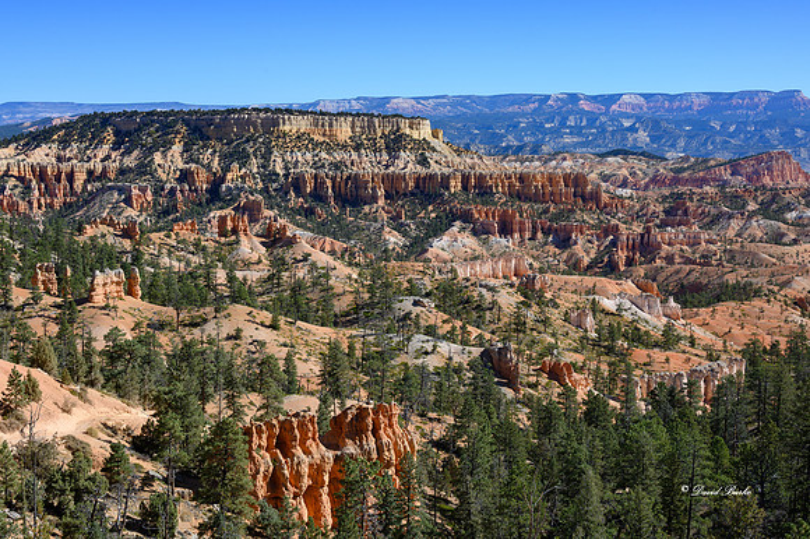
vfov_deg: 28.0
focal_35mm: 48
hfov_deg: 41.1
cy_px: 270
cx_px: 405
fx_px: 1079
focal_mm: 48
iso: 100
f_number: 11
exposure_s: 1/125
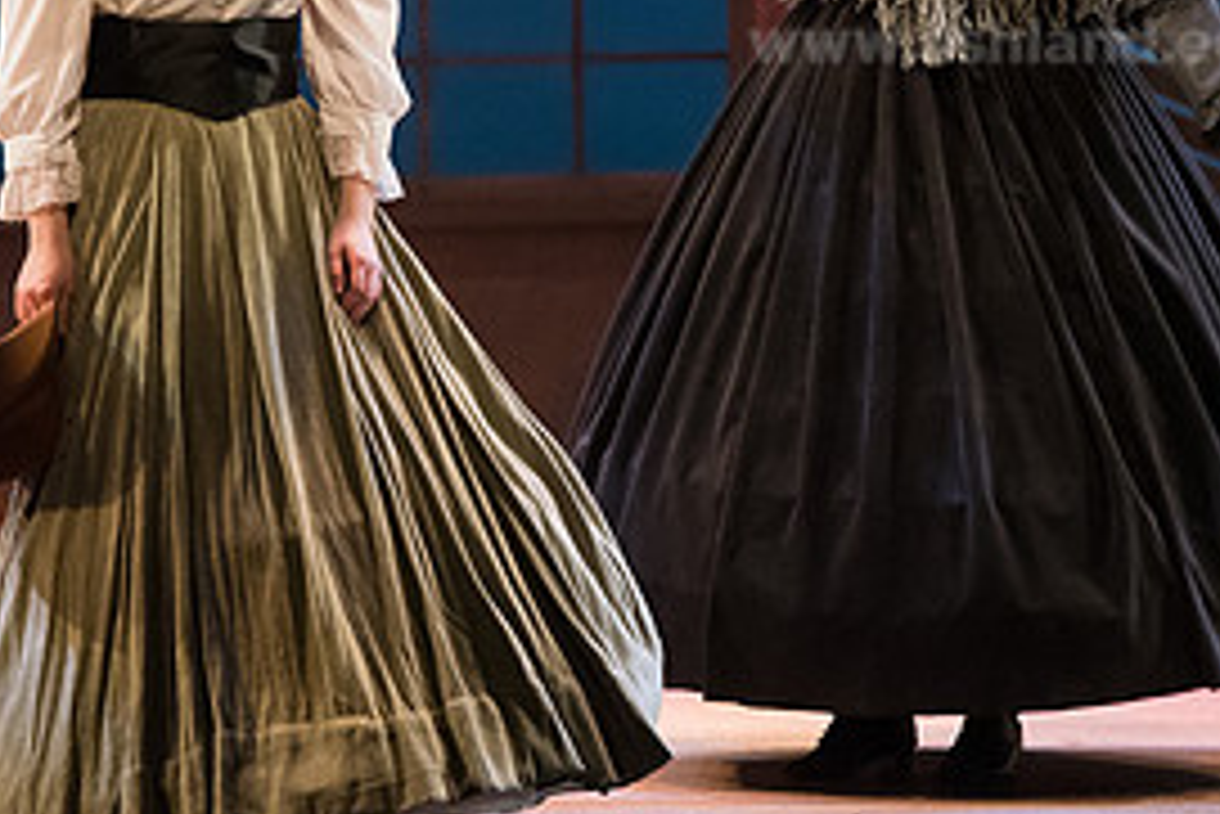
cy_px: 137
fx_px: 11969
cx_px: 545
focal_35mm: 353
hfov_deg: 5.8
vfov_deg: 3.9
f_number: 4
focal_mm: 165
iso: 5000
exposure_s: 1/320
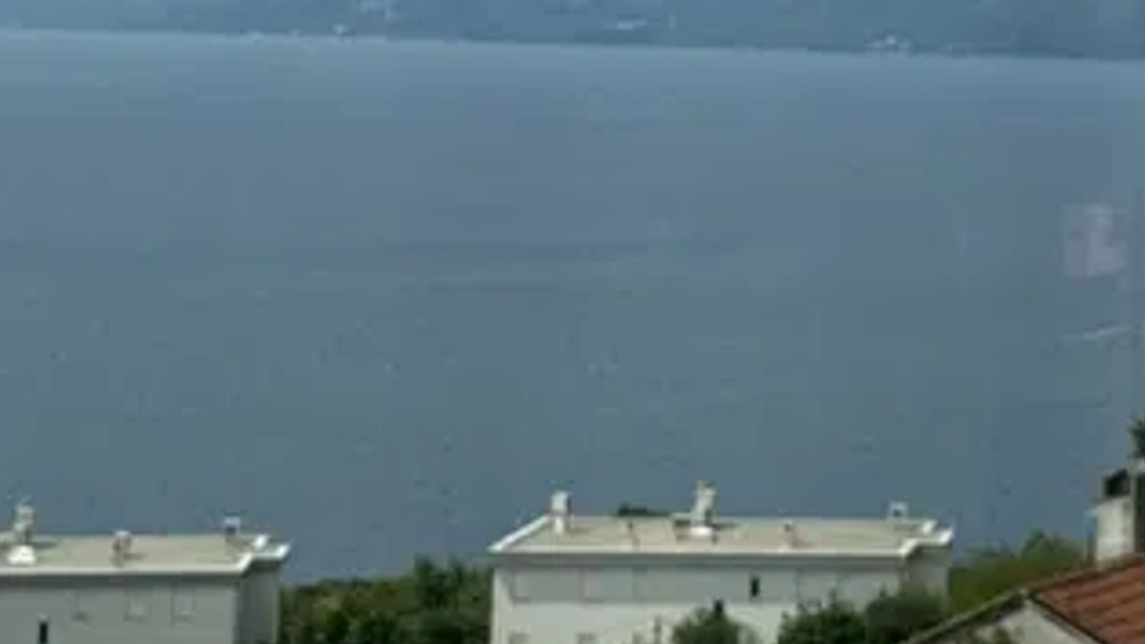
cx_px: 1389
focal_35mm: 133
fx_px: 4037
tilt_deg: +2.0
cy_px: -233
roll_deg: -1.0
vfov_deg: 8.9
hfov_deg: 15.5
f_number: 1.78
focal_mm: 6.76
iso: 64
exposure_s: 1/5376
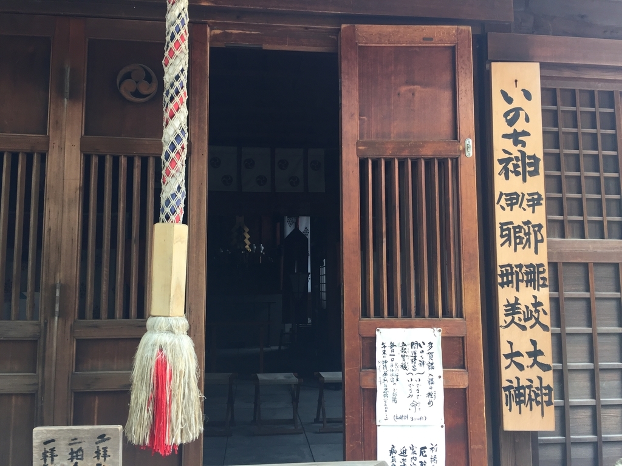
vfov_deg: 48.2
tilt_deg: +6.8
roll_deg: -0.6
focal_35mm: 29
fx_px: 521
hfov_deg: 61.7
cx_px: 311
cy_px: 233
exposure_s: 1/120
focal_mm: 4.15
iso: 50
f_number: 2.2
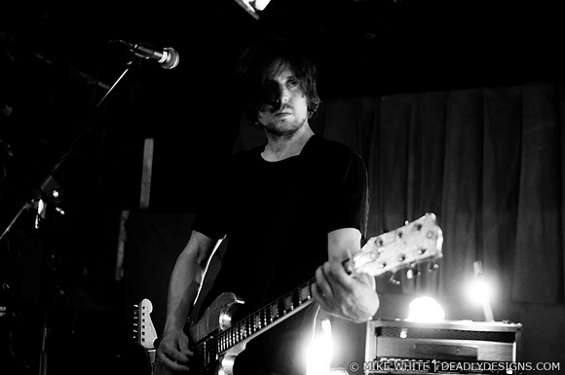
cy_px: 188
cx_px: 282
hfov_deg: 43.7
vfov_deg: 29.8
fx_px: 705
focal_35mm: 45
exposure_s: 1/15
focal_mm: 30
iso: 1250
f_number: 1.4
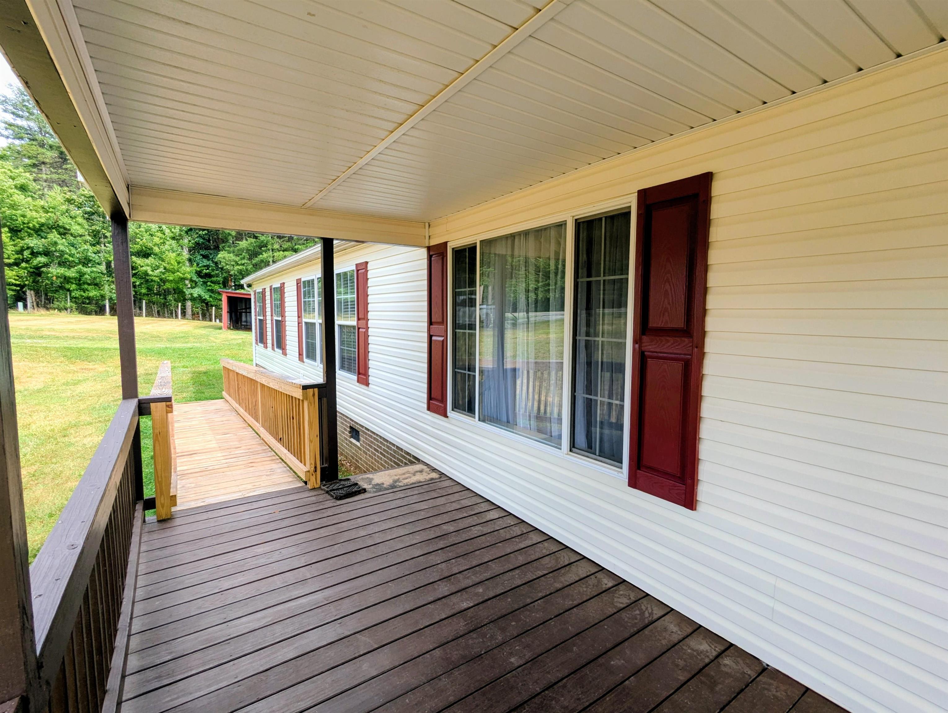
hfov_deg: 94.4
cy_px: 356
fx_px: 439
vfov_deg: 78.2
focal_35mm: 16
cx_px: 474
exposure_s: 1/417
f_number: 2.2
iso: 46
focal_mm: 2.35
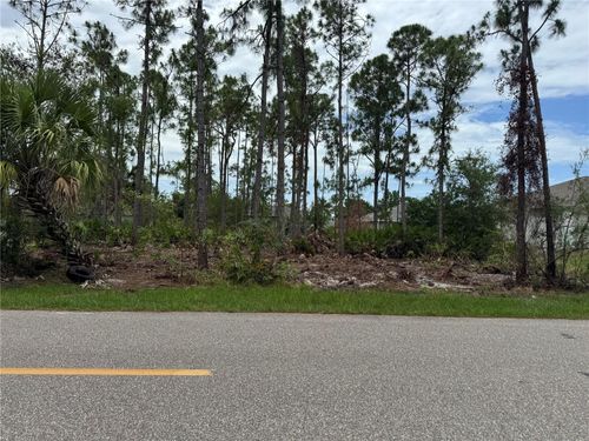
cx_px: 294
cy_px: 220
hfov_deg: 71.6
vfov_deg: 56.8
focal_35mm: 24
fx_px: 408
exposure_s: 1/4049
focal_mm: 6.76
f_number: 1.78
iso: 80
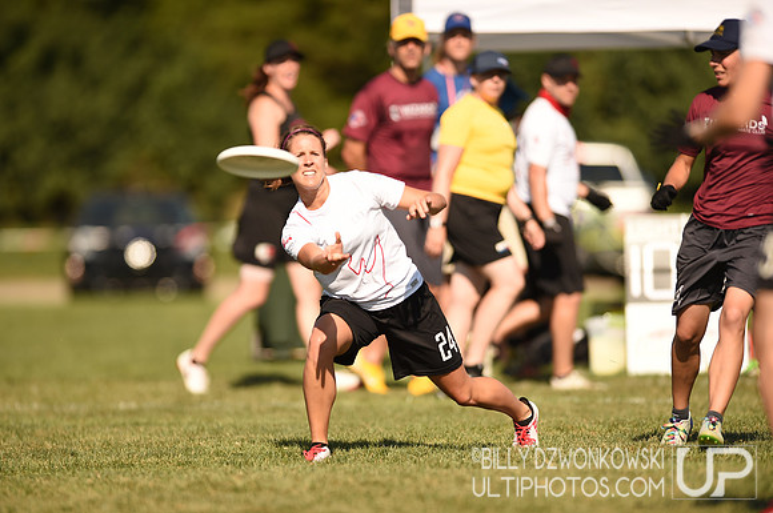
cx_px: 386
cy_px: 256
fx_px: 8577
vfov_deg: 3.4
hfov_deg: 5.2
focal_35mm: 400
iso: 100
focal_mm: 400
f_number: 3.2
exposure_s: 1/2000
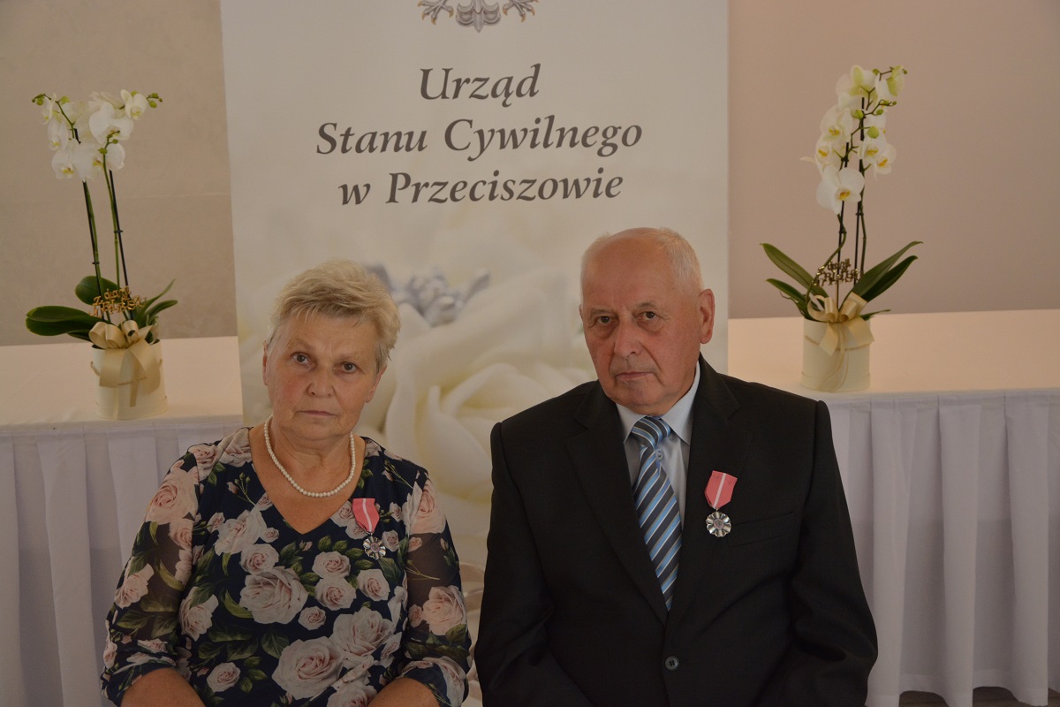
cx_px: 530
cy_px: 354
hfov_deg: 37.9
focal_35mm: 52
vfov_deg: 25.8
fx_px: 1546
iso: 800
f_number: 4.5
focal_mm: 35
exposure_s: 1/60
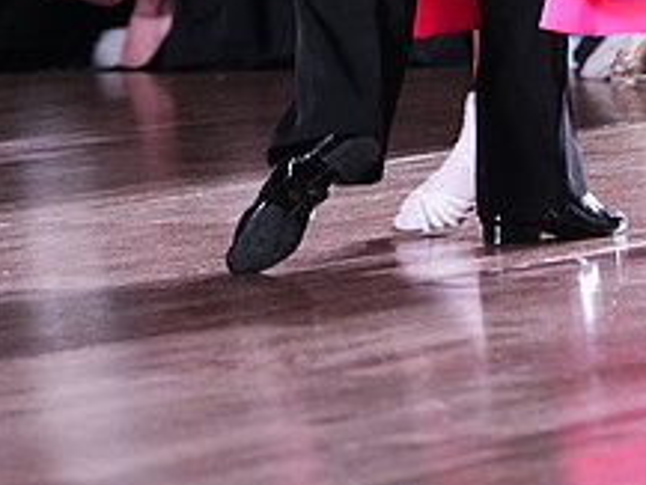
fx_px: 9579
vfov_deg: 2.9
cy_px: -345
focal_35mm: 513
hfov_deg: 3.9
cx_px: 448
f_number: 5
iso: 8000
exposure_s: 1/400
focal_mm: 200
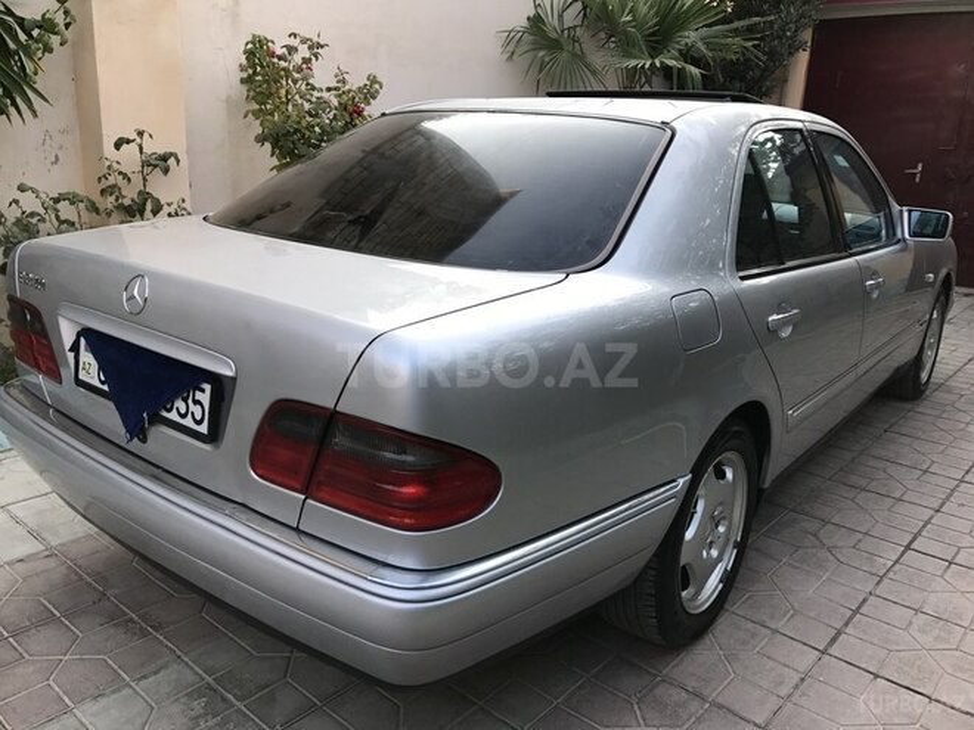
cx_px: 487
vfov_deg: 49.7
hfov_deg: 63.4
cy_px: 365
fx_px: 788
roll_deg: -2.3
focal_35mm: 28
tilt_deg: -16.1
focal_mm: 3.99
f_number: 1.8
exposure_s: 1/164
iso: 20
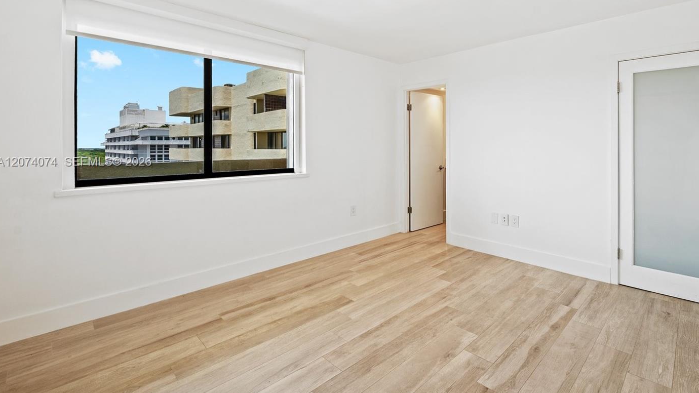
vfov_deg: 63.5
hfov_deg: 95.3
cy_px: 163
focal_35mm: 17
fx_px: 315
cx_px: 399
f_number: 8
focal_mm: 14
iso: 200
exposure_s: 1/13
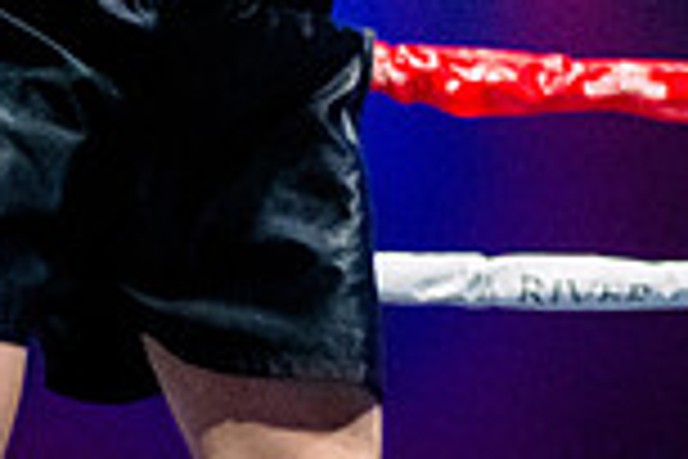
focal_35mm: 285
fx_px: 5446
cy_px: -182
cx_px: 1097
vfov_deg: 4.8
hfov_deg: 7.1
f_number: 1.4
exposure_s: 1/1600
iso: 6400
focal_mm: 50
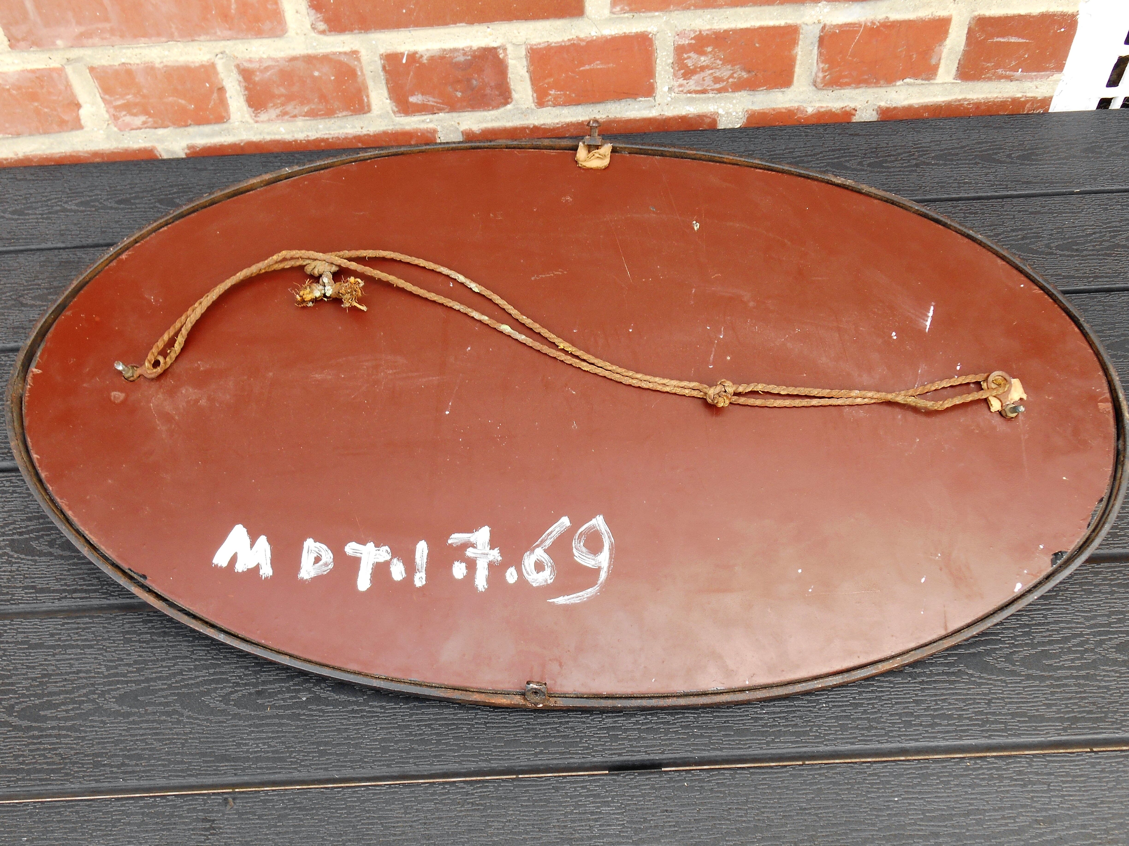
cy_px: 423
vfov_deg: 45.4
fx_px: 1011
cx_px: 564
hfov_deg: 58.4
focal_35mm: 31
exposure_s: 1/50
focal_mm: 5.5
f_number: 3.6
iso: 80
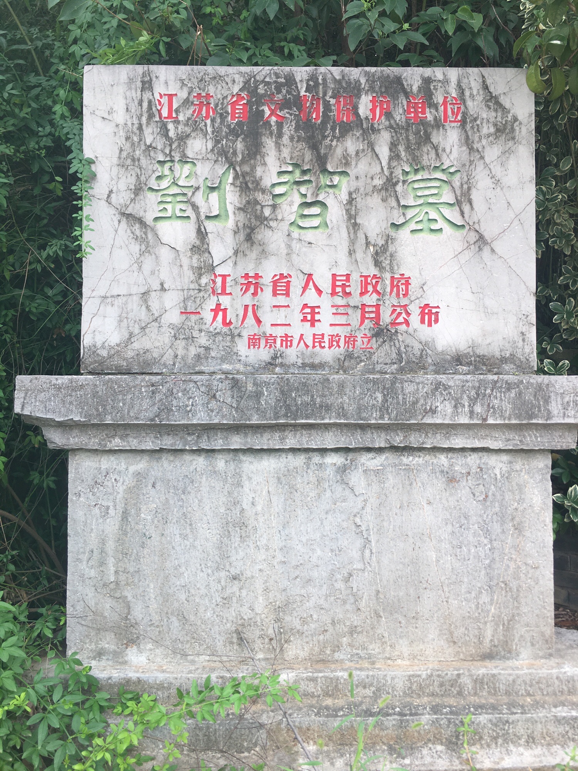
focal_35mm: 29
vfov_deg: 61.7
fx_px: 646
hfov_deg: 48.2
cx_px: 289
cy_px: 386
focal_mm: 4.15
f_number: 2.2
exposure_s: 1/265
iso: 25
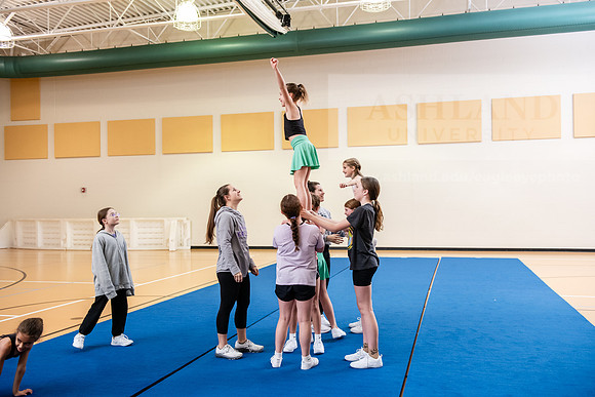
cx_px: 298
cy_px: 198
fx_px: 579
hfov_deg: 54.4
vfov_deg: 37.9
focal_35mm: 35
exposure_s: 1/200
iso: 3200
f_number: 4
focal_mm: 35
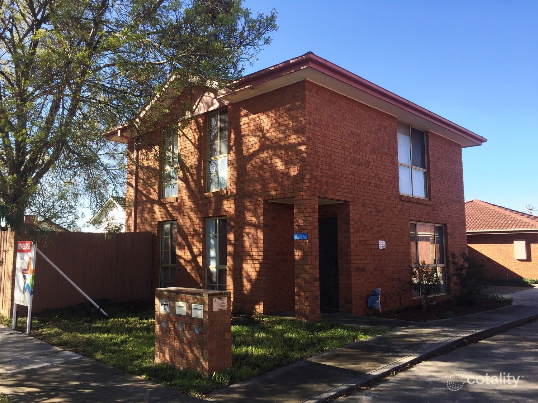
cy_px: 202
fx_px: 451
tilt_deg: +4.8
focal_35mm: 29
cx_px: 269
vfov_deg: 48.2
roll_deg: -0.2
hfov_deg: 61.7
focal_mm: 4.15
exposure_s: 1/694
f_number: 2.2
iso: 32
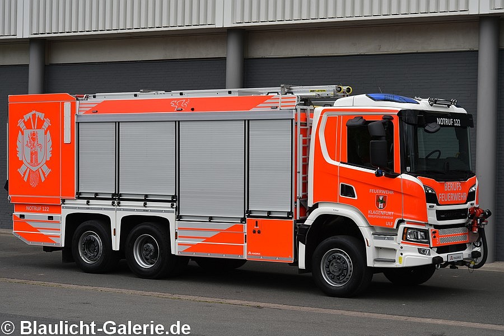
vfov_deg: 19.5
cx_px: 252
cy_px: 168
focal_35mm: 70
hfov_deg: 28.8
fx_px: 980
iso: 400
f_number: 7.1
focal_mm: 70
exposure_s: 1/200
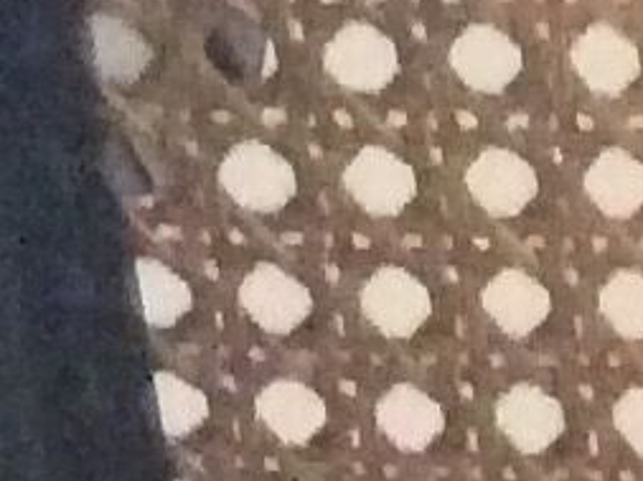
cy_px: 125
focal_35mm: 328
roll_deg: +1.4
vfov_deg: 4.5
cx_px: 1932
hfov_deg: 5.7
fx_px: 6084
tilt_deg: -11.9
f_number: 2.4
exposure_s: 1/17
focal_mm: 3.3
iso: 500
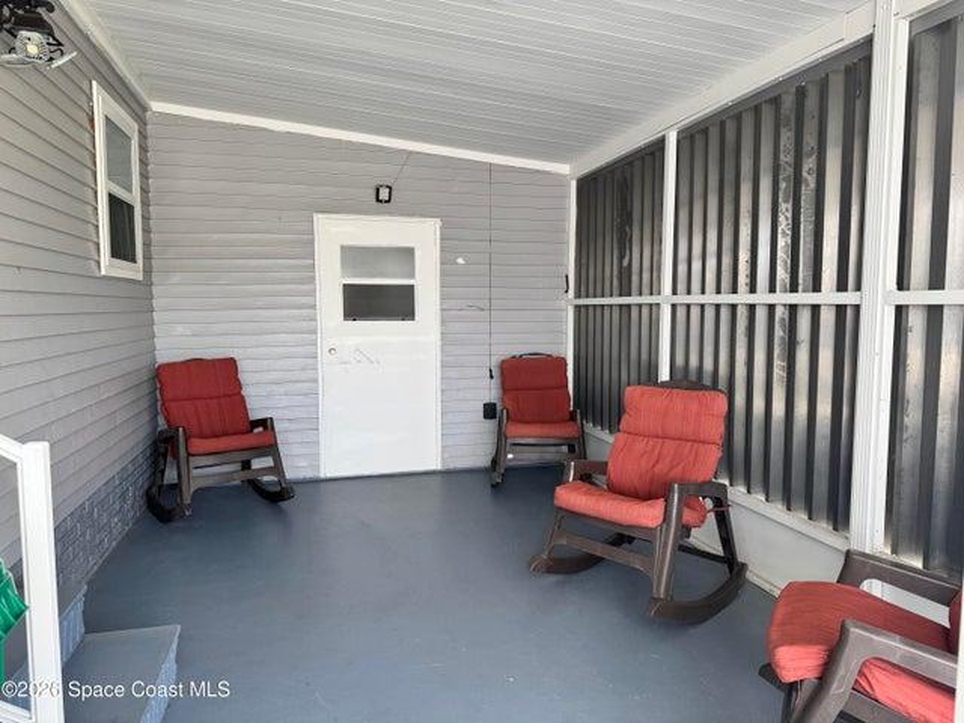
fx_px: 668
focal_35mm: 24
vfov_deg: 56.8
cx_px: 482
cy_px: 362
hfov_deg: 71.6
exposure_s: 1/121
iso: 80
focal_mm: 6.76
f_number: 1.78
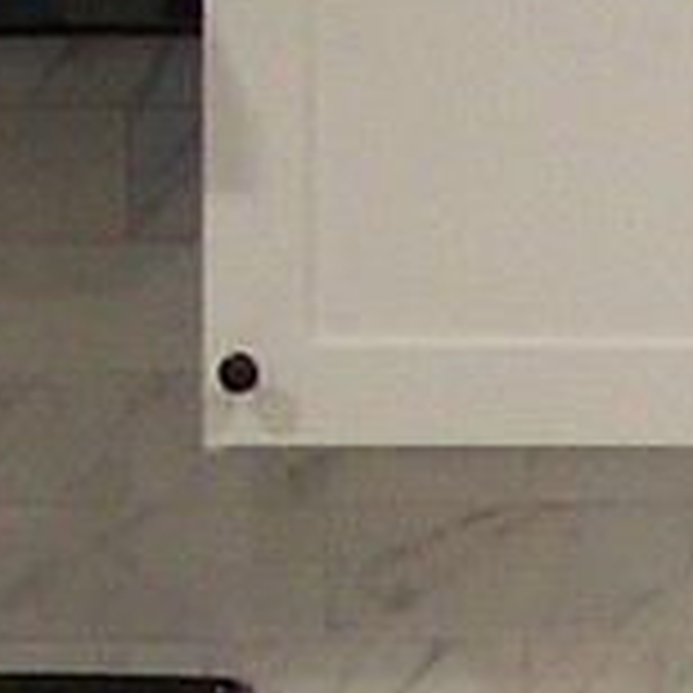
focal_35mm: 331
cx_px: 1512
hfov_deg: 5.2
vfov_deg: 5.3
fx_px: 7497
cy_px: 842
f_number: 2.8
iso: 125
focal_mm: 5.85
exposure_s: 1/30
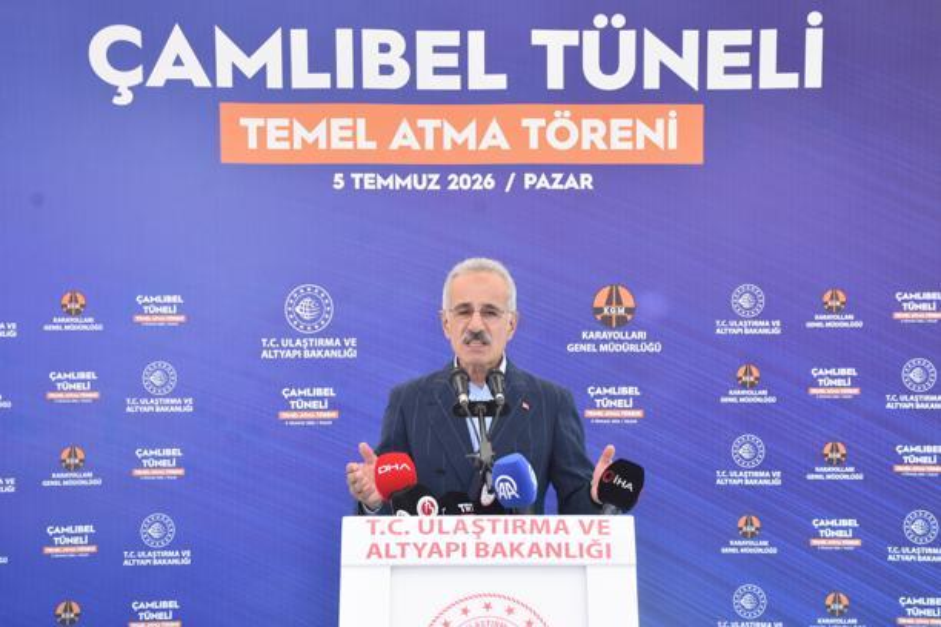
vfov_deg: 18.9
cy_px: 314
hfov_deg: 28.1
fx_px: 1882
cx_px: 470
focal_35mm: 72
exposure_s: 1/500
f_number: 8
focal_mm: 48
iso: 800
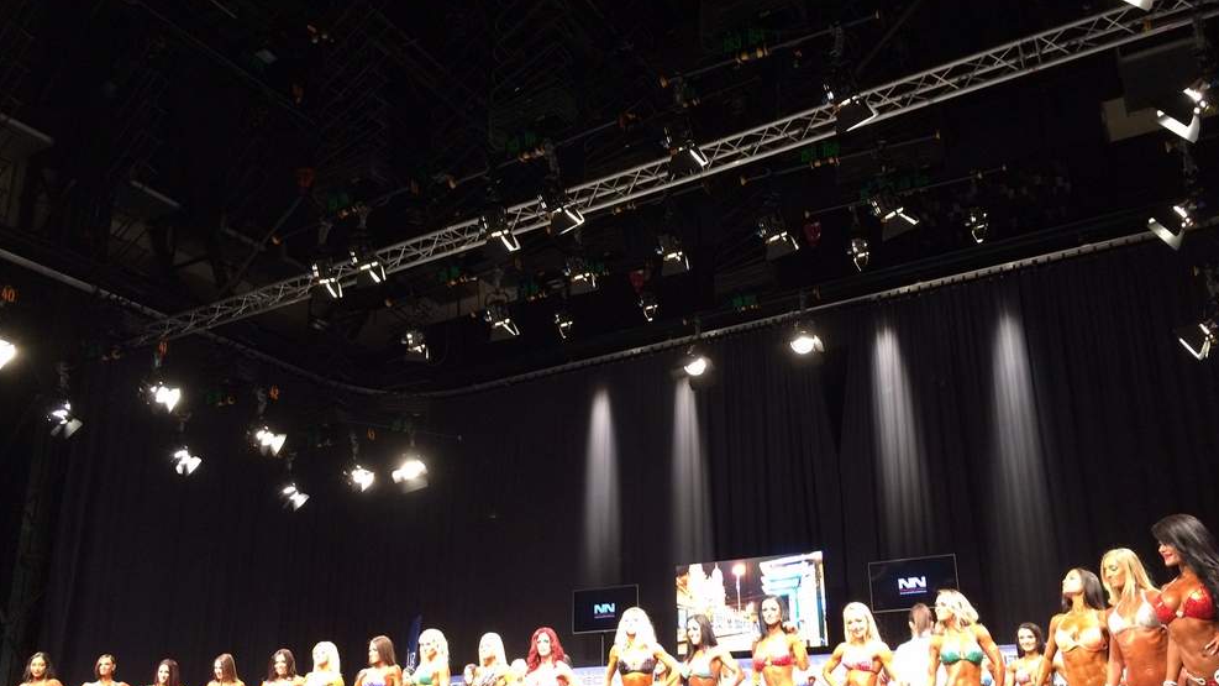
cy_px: 433
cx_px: 609
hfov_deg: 61.0
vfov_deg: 36.4
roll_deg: +0.7
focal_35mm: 32
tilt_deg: +17.7
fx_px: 1034
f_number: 2.2
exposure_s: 1/33
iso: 250
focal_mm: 4.15
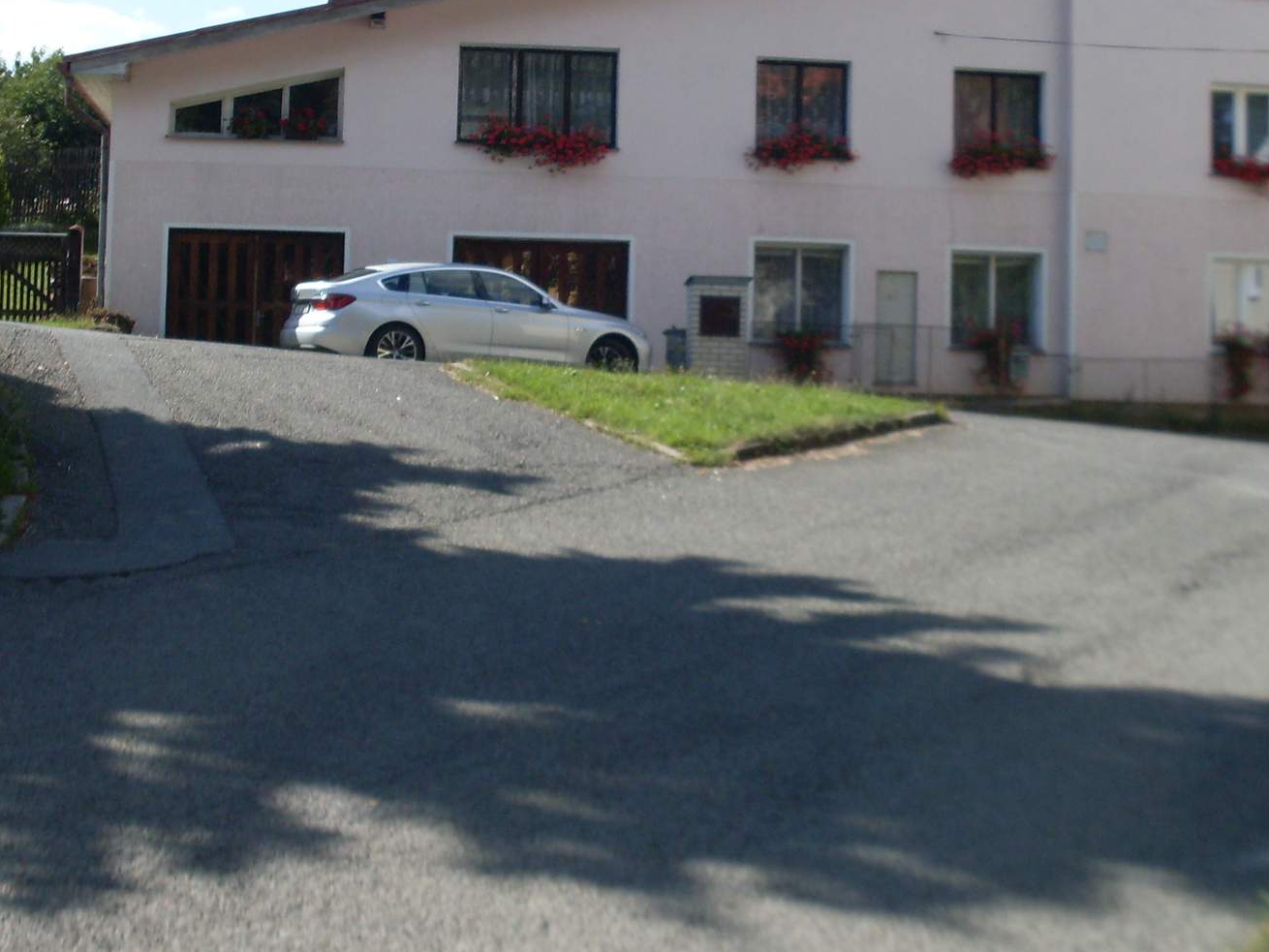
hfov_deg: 33.2
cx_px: 706
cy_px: 359
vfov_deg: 25.2
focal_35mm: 58
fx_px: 2127
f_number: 8.4
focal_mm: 6.3
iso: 80
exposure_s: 1/180
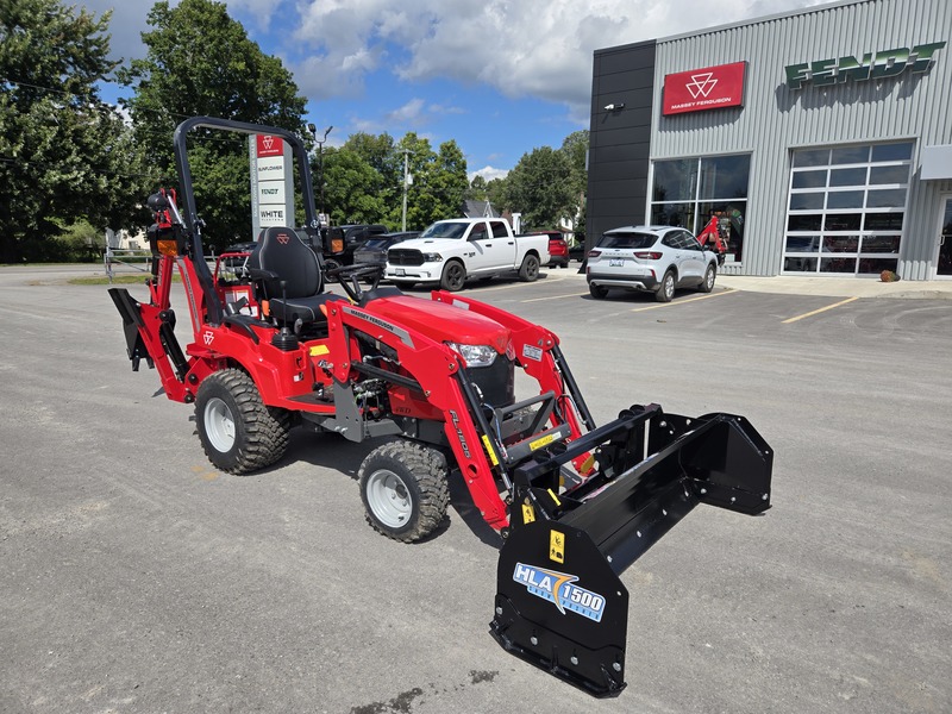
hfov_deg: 73.9
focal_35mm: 23
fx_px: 633
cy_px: 357
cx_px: 476
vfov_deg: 58.9
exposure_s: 1/2600
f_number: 1.8
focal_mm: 5.4
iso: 25
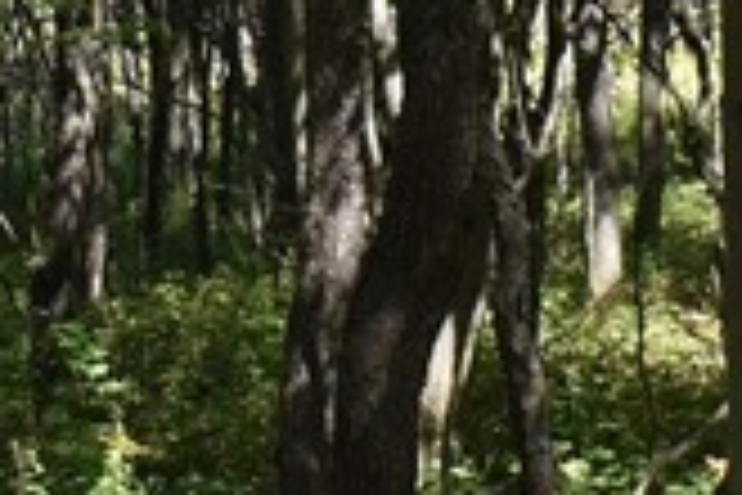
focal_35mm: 178
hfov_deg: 11.4
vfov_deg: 7.6
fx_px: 3668
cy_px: -160
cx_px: 7
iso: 400
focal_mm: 18
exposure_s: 1/200
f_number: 7.1
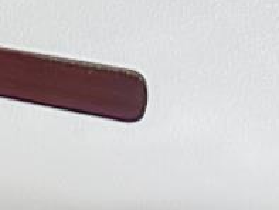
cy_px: 724
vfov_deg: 6.5
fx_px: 1597
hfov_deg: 9.8
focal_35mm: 198
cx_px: -59
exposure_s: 1/40
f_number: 1.5
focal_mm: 5.7
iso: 400
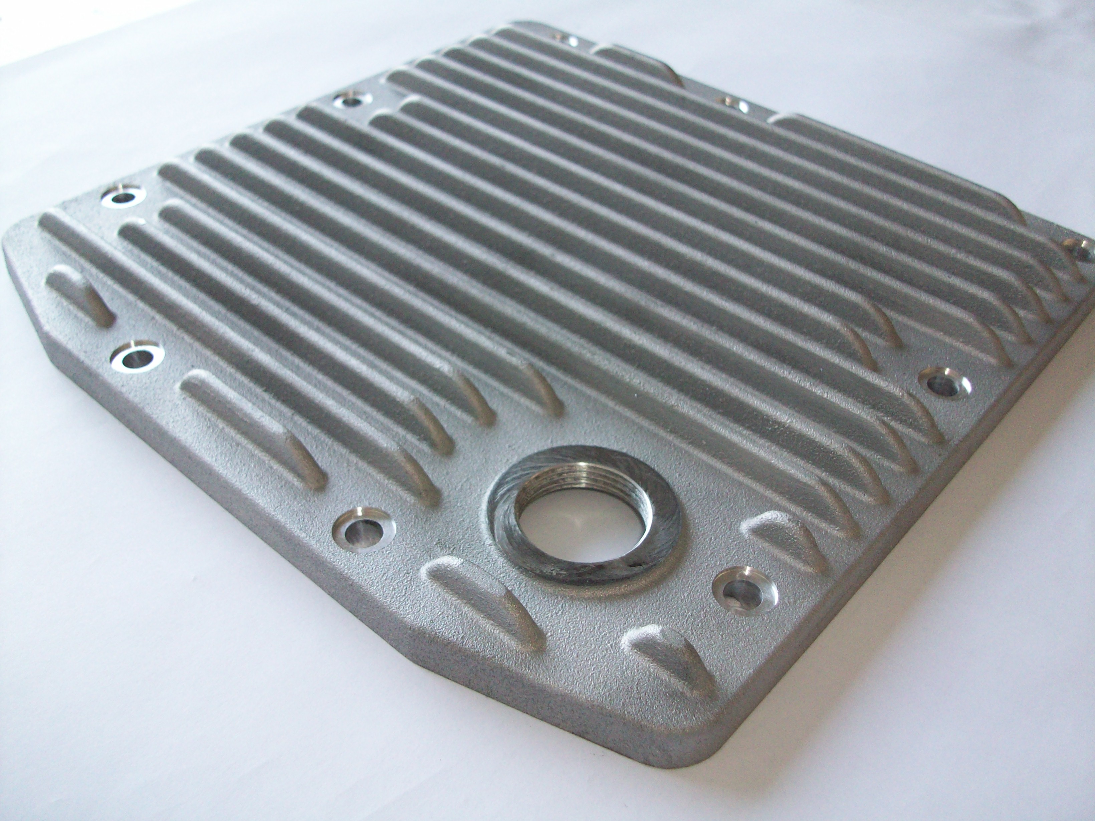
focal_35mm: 34
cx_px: 548
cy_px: 410
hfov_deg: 54.0
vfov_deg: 41.8
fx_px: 1076
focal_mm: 5.7
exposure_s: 1/81.9
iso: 160
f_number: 2.8
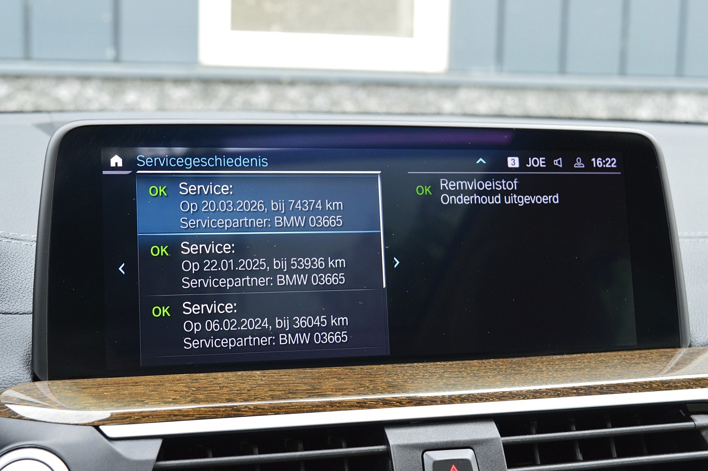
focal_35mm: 54
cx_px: 354
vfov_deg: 25.0
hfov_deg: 36.9
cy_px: 236
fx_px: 1061
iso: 720
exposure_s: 1/60
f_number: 8
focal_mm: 36
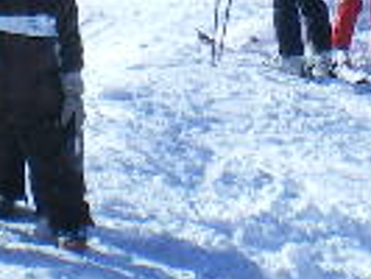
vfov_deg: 8.5
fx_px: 1856
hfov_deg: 11.4
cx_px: 237
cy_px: -89
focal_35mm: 173
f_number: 4.6
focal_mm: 6.3
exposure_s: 1/800
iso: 50
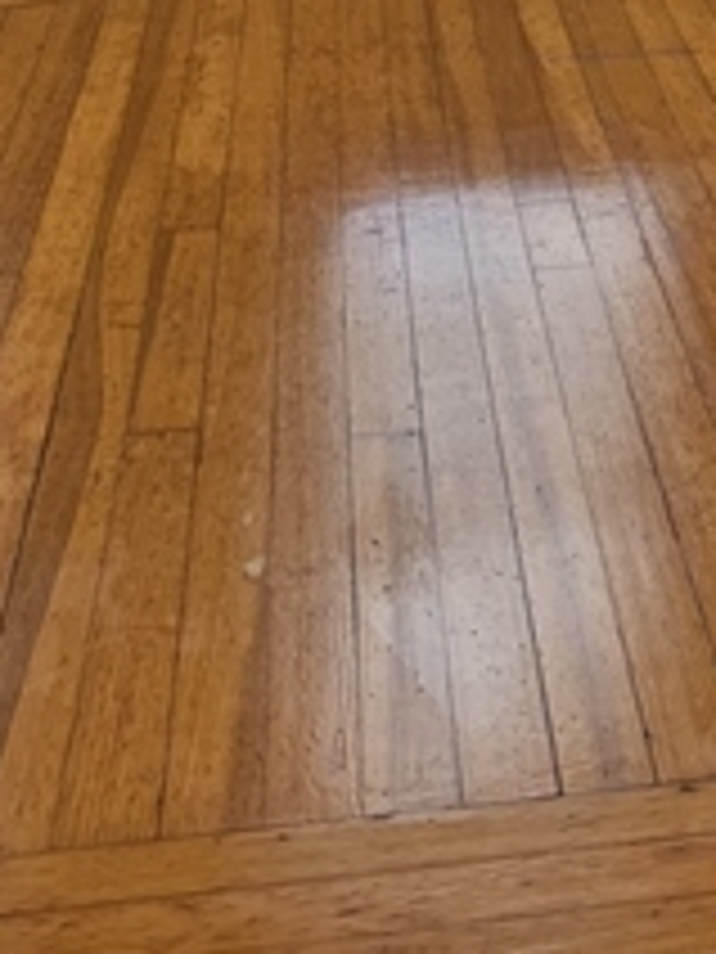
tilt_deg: -3.9
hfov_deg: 15.9
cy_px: -423
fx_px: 2399
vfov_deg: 19.9
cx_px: 991
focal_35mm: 87
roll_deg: -2.0
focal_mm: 6.76
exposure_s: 1/121
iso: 125
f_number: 1.78
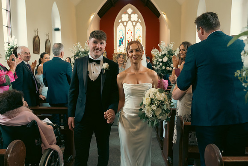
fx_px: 214
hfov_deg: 60.3
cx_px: 124
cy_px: 83
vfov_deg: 42.3
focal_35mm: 31
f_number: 3.5
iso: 4000
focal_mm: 31
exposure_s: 1/200
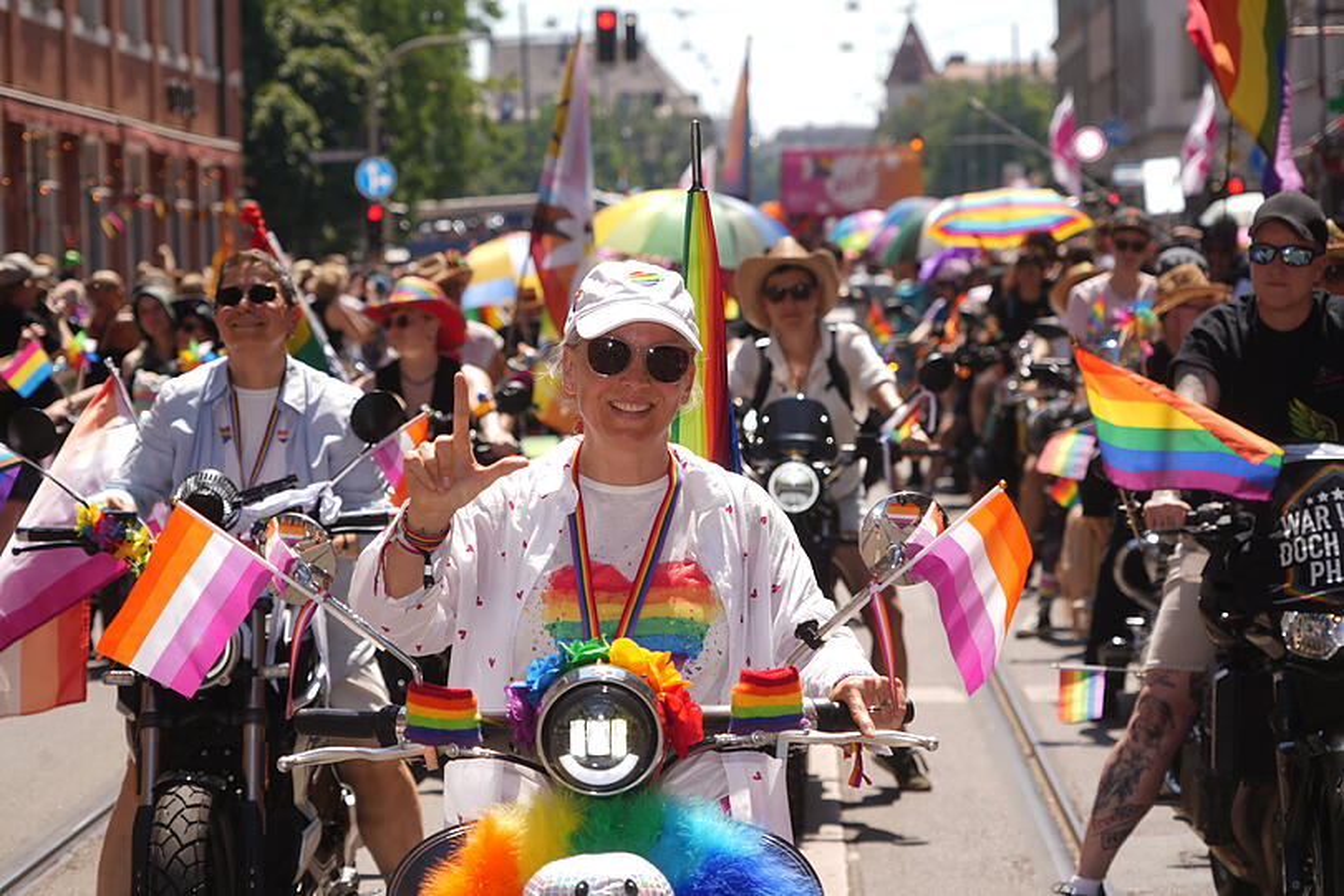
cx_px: 672
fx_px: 3920
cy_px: 448
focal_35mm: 105
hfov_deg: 19.5
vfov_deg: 13.0
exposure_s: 1/160
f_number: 6.3
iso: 50
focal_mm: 105
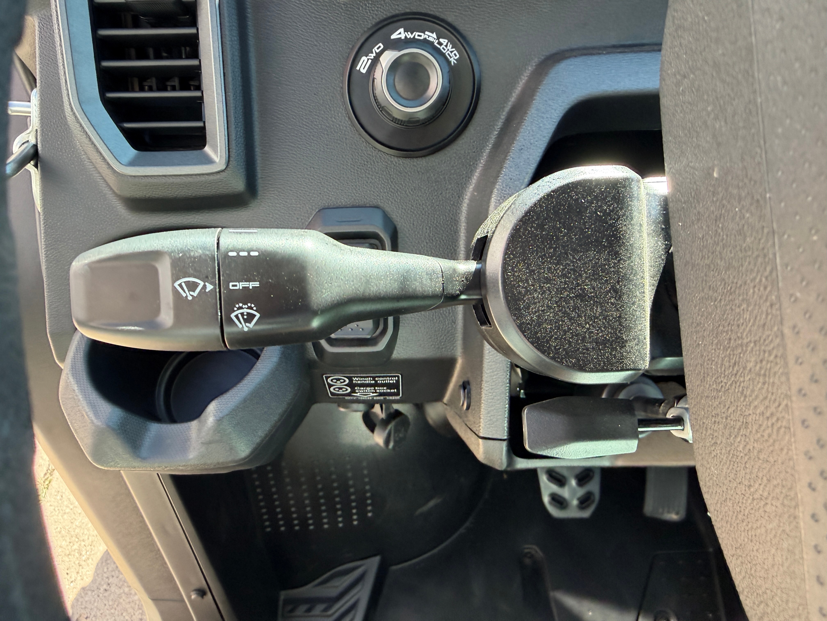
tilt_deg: -45.4
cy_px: 310
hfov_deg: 71.6
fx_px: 573
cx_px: 414
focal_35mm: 24
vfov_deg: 56.8
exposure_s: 1/121
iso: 200
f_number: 2.2
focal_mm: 2.22
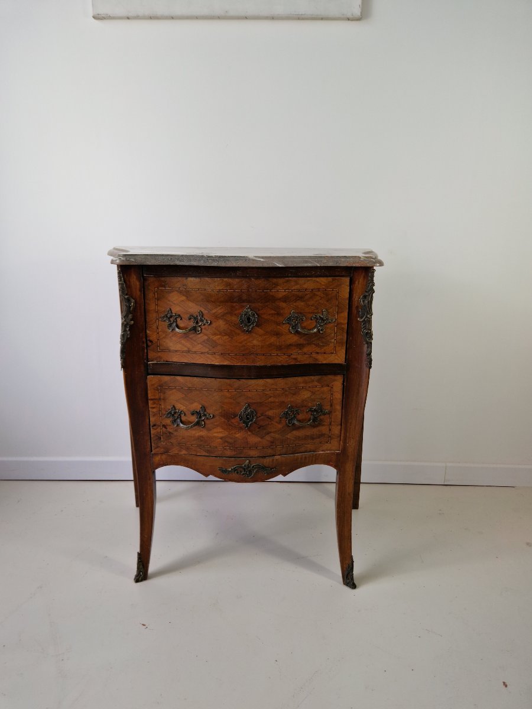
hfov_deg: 58.9
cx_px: 266
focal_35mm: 23
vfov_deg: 73.9
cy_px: 354
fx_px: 471
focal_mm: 5.4
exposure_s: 1/112
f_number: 1.8
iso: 50
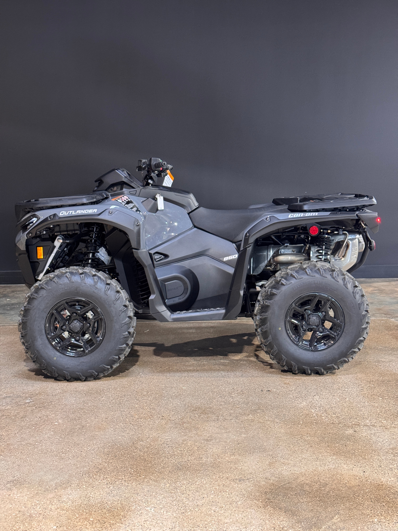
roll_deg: +1.1
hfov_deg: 30.3
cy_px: 266
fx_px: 736
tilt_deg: -6.5
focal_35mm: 48
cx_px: 199
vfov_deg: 39.7
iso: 250
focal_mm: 6.76
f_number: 1.78
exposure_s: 1/52
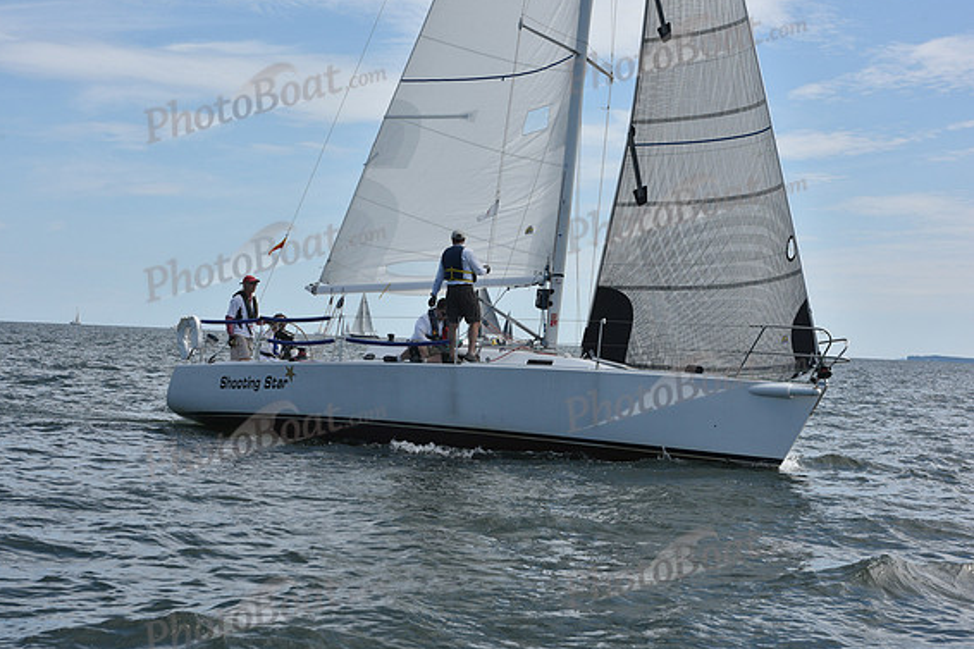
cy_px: 323
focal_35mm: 80
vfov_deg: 17.1
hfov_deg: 25.4
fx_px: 2164
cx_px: 477
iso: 320
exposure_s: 1/1000
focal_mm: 78
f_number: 10
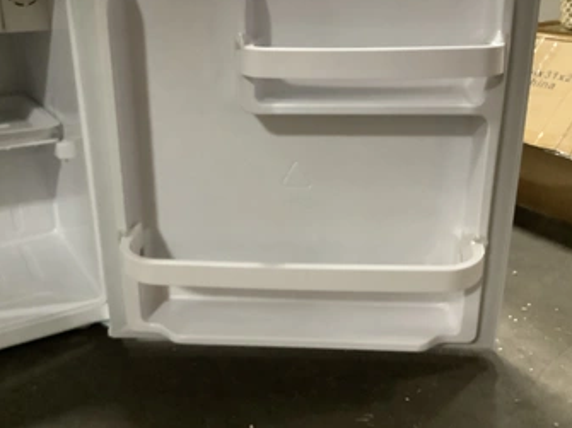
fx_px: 611
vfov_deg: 38.5
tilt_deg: -18.9
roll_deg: +2.1
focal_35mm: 37
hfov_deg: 50.1
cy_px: 176
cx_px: 258
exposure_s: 1/30
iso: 500
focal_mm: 3.3
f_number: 2.4
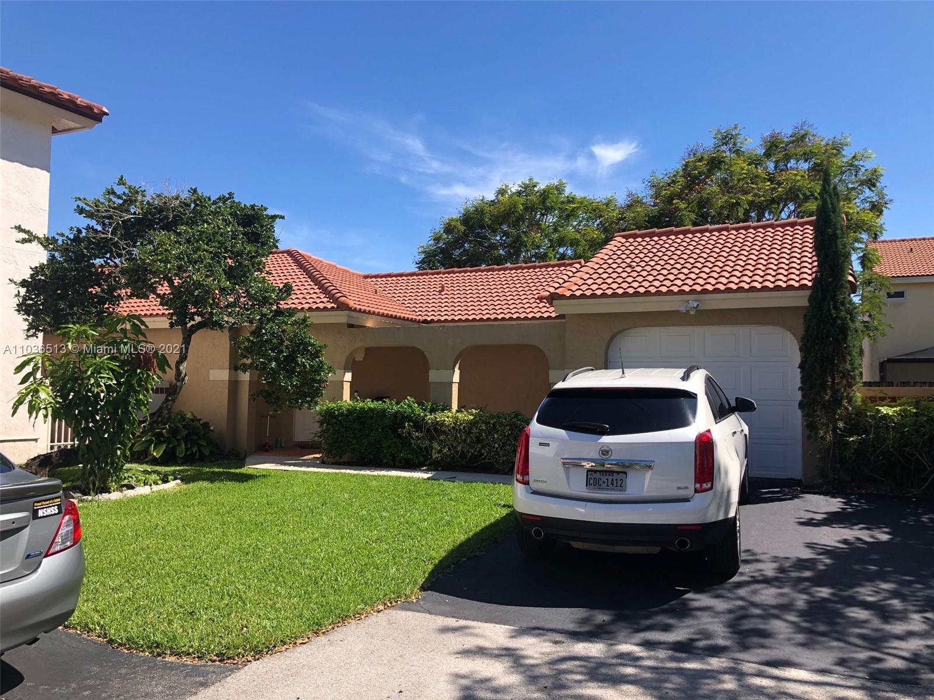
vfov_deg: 49.7
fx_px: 755
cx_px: 467
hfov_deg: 63.4
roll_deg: -1.4
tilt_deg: +1.6
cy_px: 350
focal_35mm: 28
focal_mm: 3.99
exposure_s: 1/1312
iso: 20
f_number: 1.8
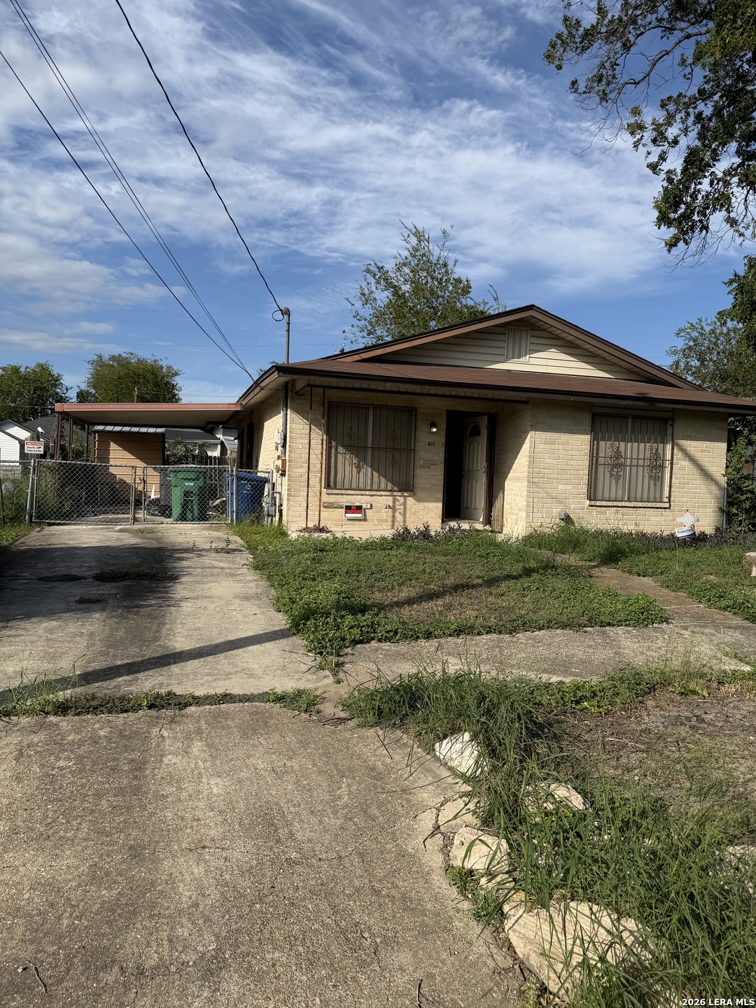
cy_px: 504
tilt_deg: -1.5
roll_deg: -2.1
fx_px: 699
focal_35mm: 24
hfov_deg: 56.8
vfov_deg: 71.6
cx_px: 378
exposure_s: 1/6173
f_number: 1.78
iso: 80
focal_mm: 6.76
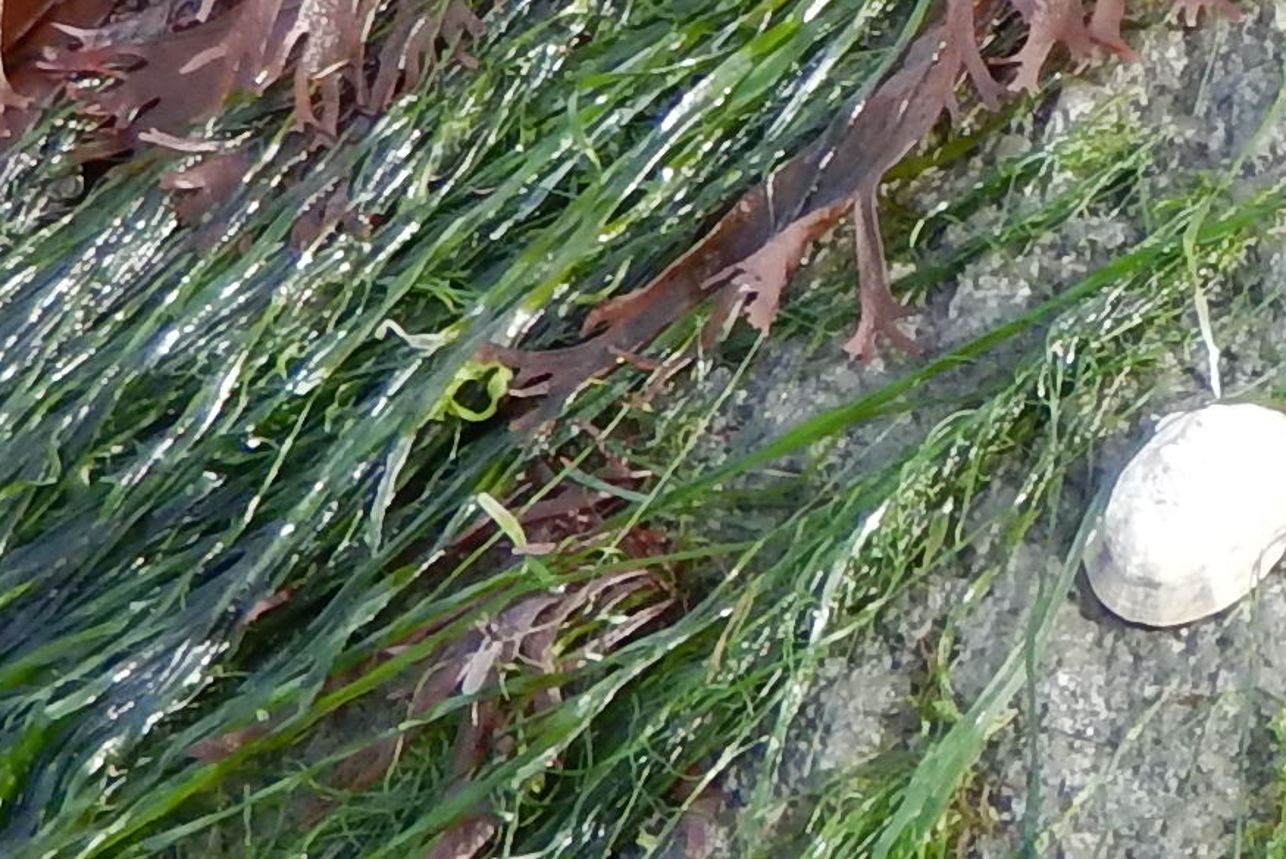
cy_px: 375
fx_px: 7825
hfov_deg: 8.5
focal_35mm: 219
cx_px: 3201
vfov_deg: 6.3
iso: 125
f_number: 4.2
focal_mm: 7.2
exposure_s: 1/160
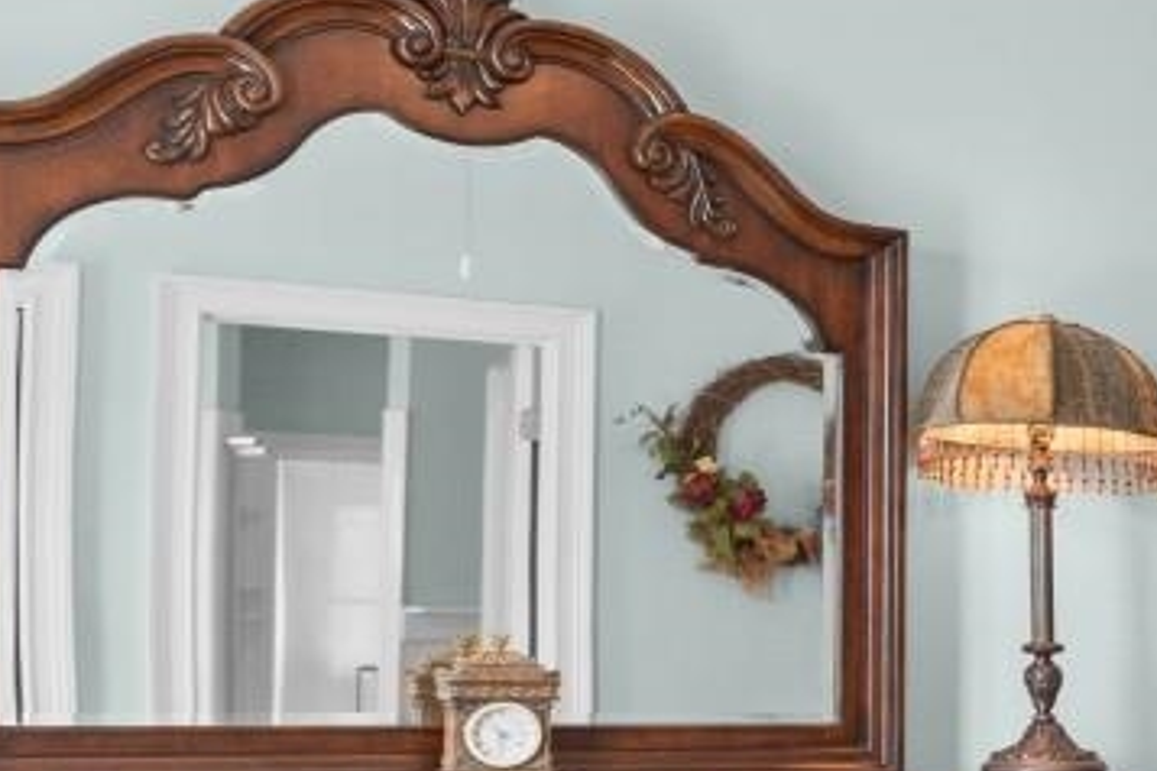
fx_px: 2185
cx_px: 2123
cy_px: 596
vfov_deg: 19.8
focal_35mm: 68
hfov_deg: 20.3
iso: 100
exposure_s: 1/10
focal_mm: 10
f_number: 4.5
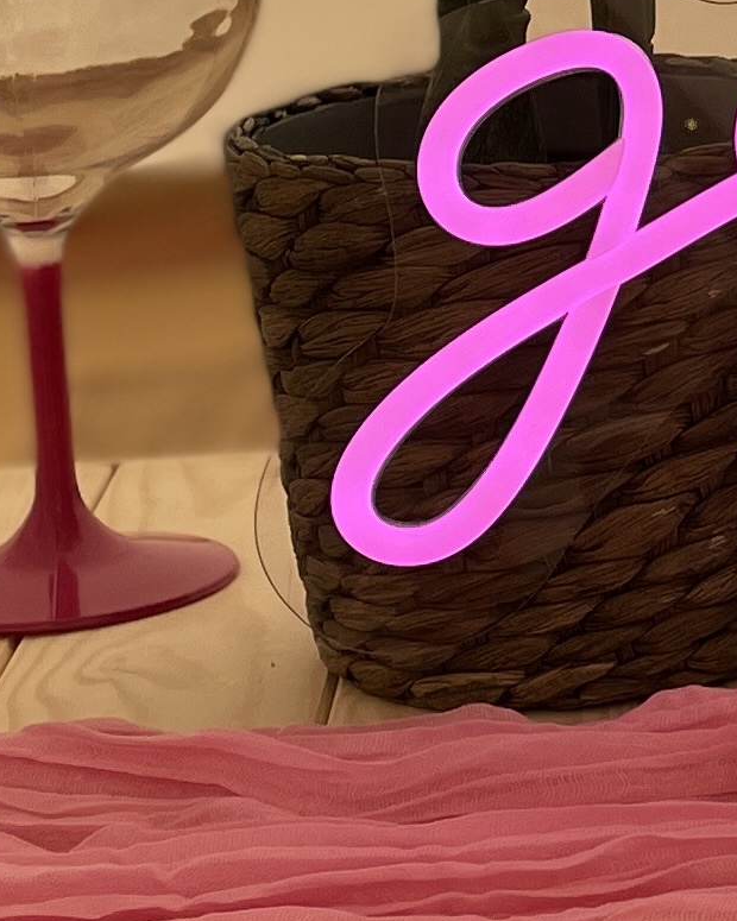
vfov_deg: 14.5
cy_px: 108
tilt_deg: -7.7
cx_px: 1431
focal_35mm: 132
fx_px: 3599
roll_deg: +2.3
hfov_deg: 10.8
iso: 50
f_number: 1.6
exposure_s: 1/2020
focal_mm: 4.2
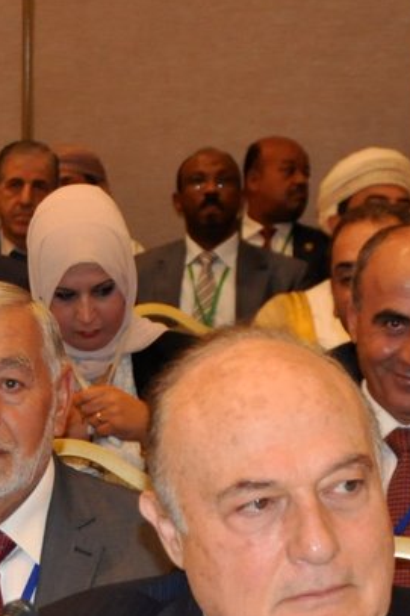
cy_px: 532
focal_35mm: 224
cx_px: -151
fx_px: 3830
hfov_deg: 6.1
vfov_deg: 9.2
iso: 800
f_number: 4.5
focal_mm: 38
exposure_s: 1/60
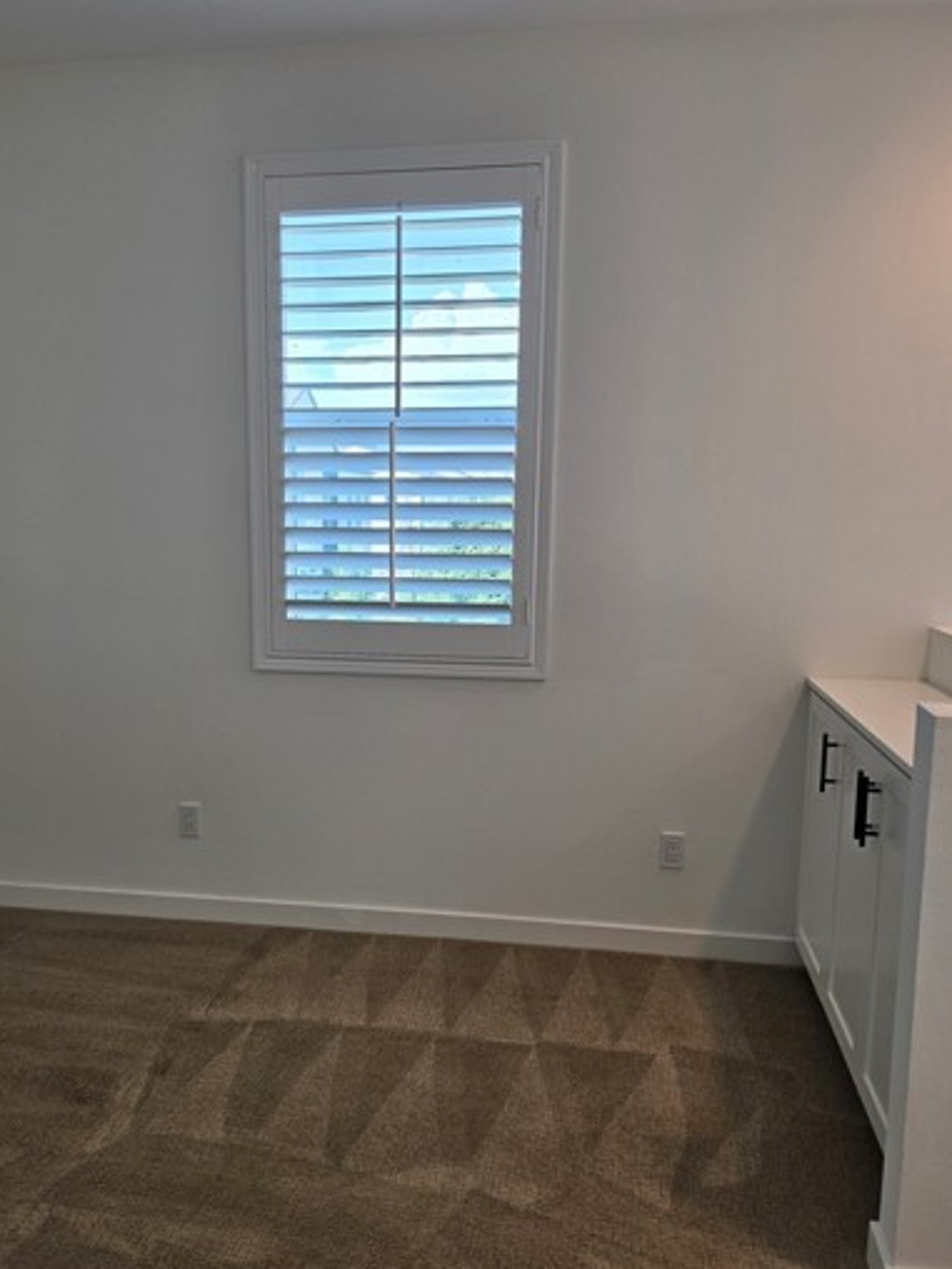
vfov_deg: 61.6
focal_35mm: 29
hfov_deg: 48.1
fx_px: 1063
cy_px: 692
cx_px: 425
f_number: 1.4
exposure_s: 1/359
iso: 20
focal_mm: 6.5
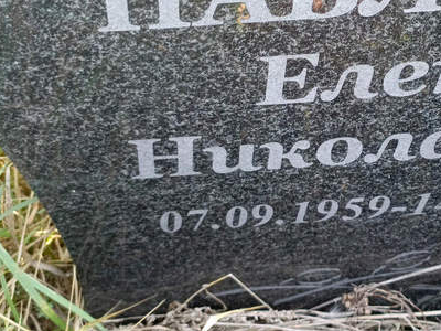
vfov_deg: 28.8
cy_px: 92
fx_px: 637
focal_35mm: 50
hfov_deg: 36.6
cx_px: 366
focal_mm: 4.76
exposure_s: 1/50
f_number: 1.69
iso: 372
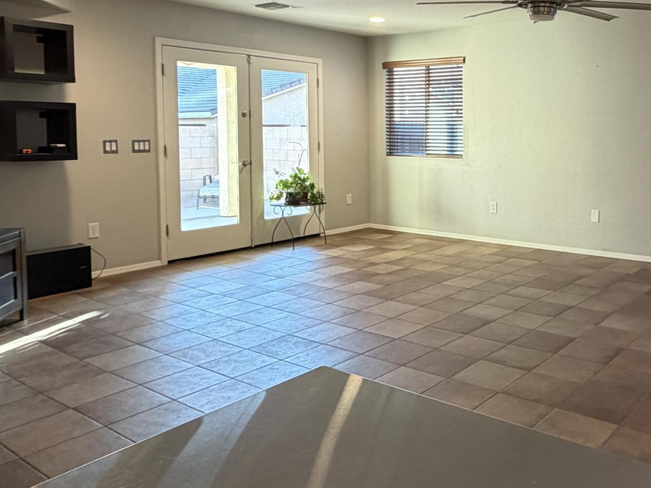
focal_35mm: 33
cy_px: 171
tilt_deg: -2.7
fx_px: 621
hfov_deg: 52.8
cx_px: 490
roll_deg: -0.1
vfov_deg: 42.5
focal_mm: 2.22
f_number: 2.2
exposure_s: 1/60
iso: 250
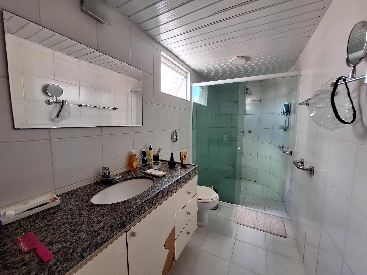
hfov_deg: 106.2
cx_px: 184
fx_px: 138
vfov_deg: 89.9
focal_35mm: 13
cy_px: 138
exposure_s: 1/40
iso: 80
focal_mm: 1.74
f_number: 2.2
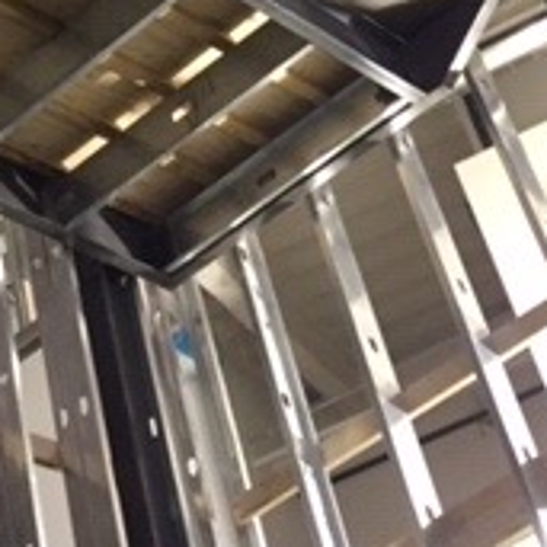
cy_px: -371
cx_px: 35
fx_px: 1716
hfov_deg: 17.8
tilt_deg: +51.3
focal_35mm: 96
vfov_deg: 15.9
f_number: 2.2
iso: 160
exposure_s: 1/30
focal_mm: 4.15
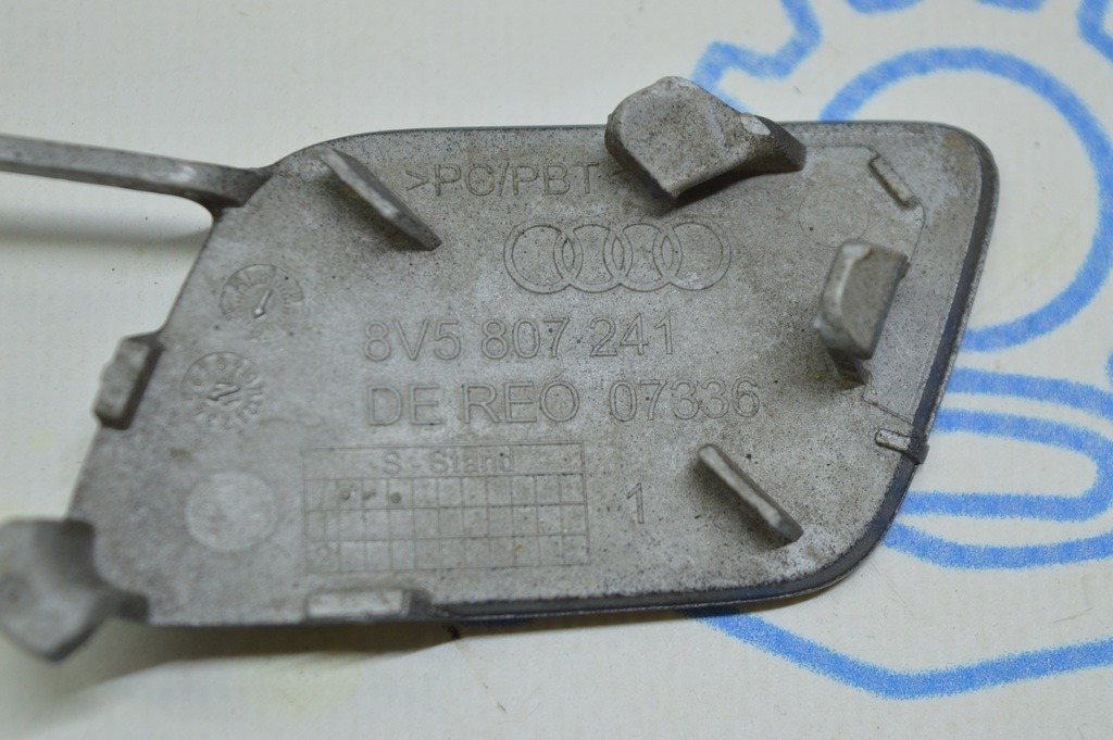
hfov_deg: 24.6
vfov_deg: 16.5
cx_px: 556
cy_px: 370
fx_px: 2549
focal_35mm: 82
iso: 400
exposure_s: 1/40
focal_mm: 55
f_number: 5.6
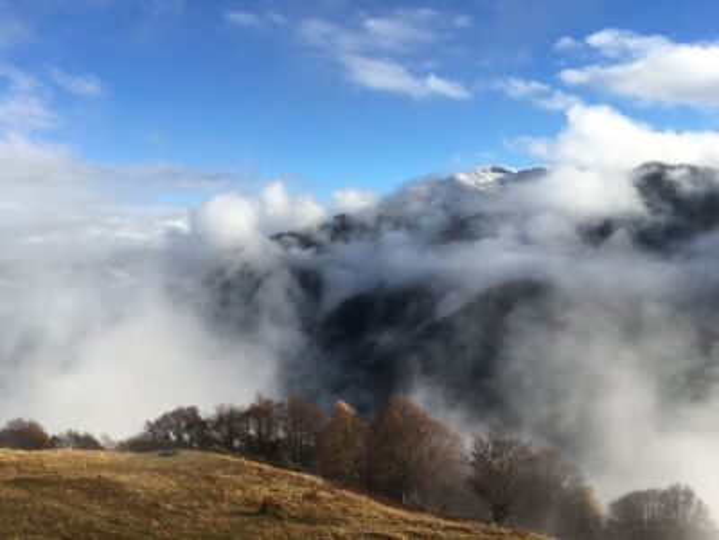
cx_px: 360
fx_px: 602
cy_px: 270
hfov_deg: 61.7
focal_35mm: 29
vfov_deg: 48.2
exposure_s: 1/1399
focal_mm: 4.15
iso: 25
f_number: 2.2
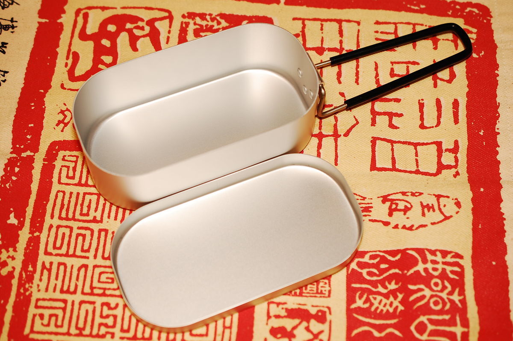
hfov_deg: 33.4
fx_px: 854
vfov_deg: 22.6
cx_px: 256
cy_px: 170
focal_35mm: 60
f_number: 4
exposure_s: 1/60
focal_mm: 40
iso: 200
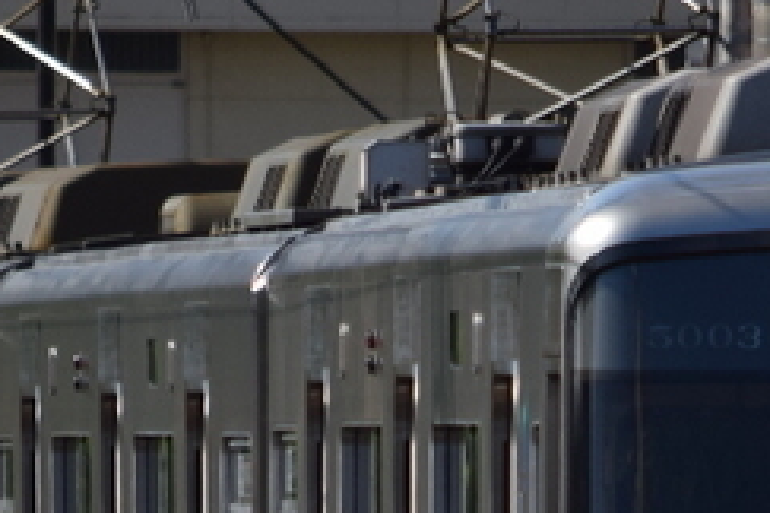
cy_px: 560
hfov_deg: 1.4
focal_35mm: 1479
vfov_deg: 0.9
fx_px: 31632
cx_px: 472
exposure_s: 1/800
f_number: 5.6
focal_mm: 300
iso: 100
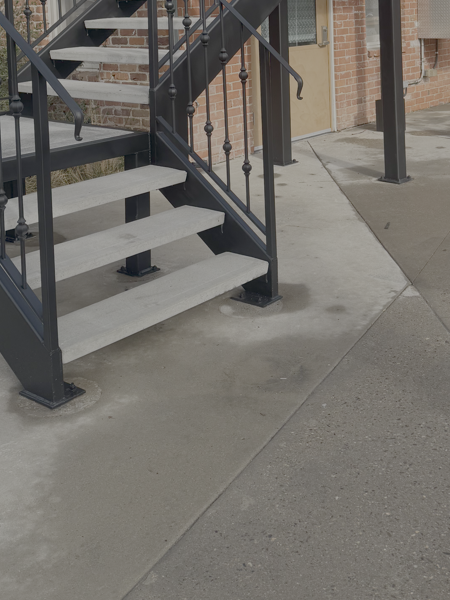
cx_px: 273
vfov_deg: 36.9
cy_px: 48
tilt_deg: -4.5
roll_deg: +2.1
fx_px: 832
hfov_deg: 30.2
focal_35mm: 48
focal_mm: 6.76
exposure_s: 1/1767
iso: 80
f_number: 1.78
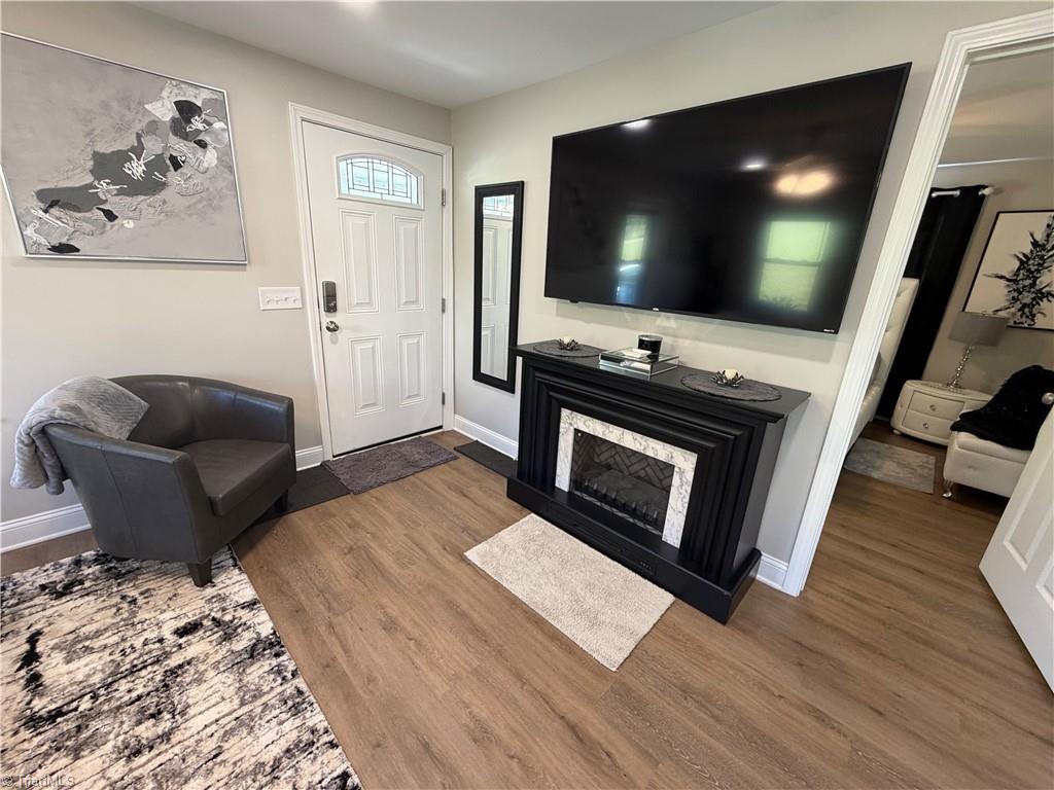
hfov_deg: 102.1
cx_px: 527
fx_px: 426
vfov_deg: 85.7
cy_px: 395
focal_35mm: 14
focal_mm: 2.22
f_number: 2.2
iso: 160
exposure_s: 1/60
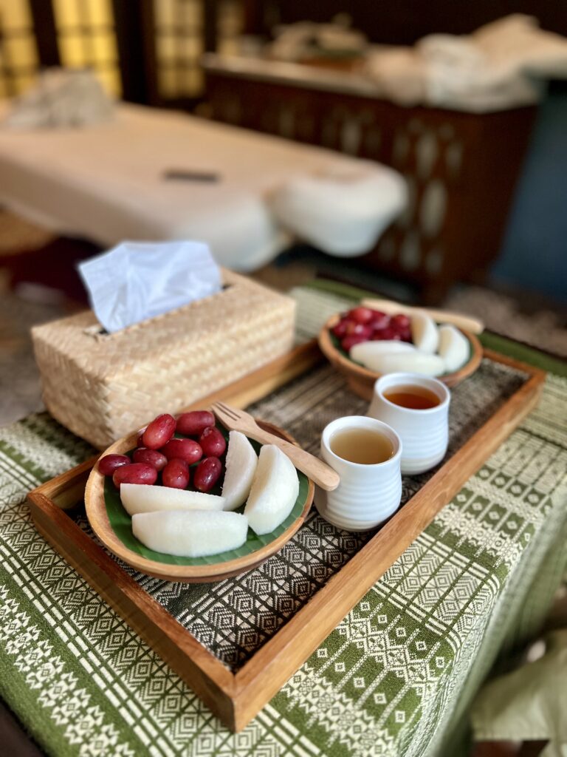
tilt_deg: -32.5
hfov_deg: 53.1
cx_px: 284
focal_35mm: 26
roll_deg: -1.3
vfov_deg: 67.3
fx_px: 568
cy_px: 378
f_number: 1.5
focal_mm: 5.7
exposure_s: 1/50
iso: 250
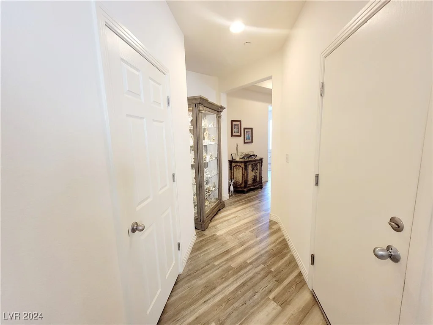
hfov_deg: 106.2
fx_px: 163
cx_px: 216
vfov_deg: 89.9
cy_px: 162
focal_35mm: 13
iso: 400
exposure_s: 1/60.2
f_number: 2.2
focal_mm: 2.2
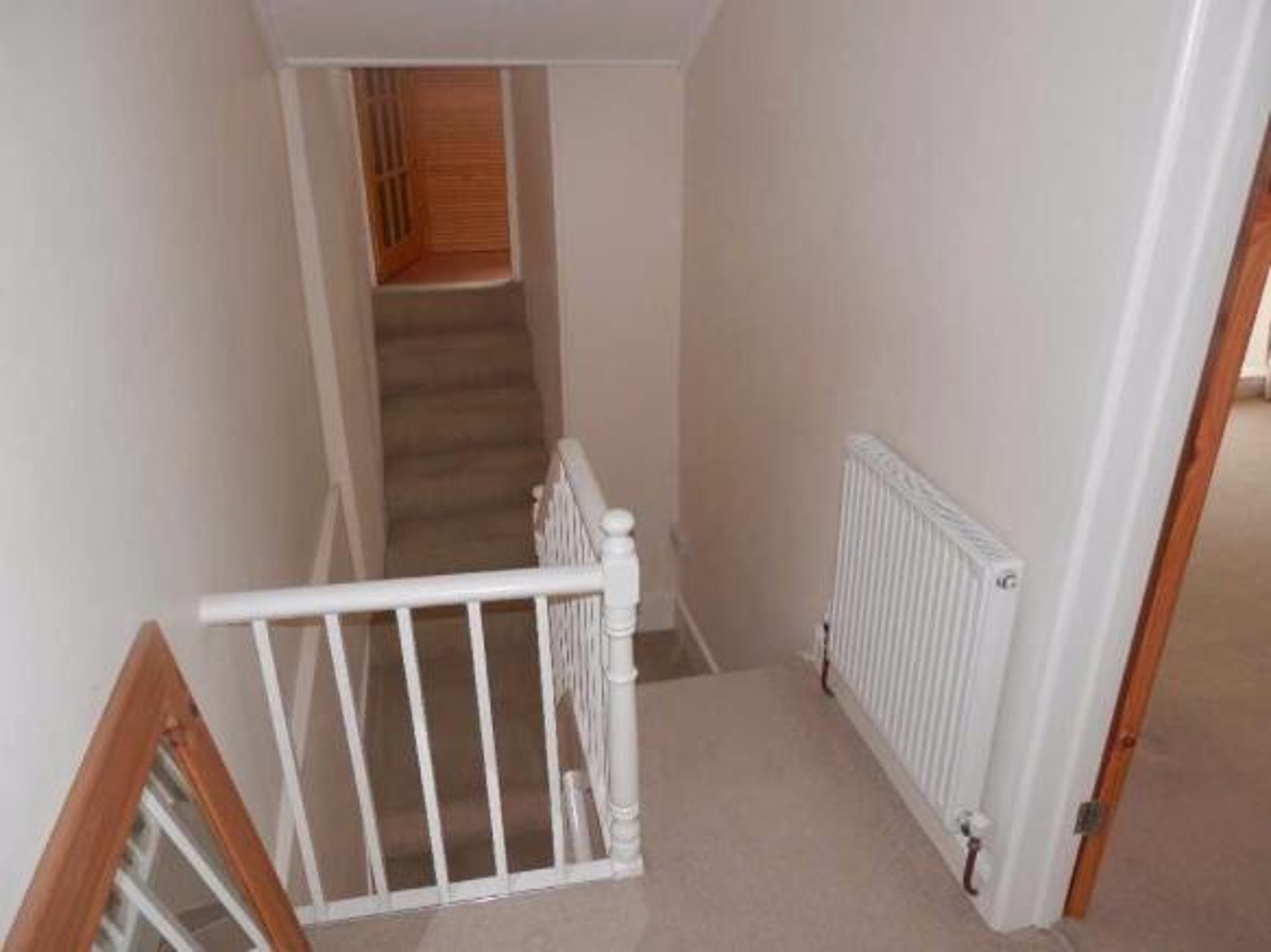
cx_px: 636
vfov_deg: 54.9
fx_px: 918
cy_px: 476
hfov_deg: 69.4
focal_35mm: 25
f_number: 3
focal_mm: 4.5
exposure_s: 1/30
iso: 100
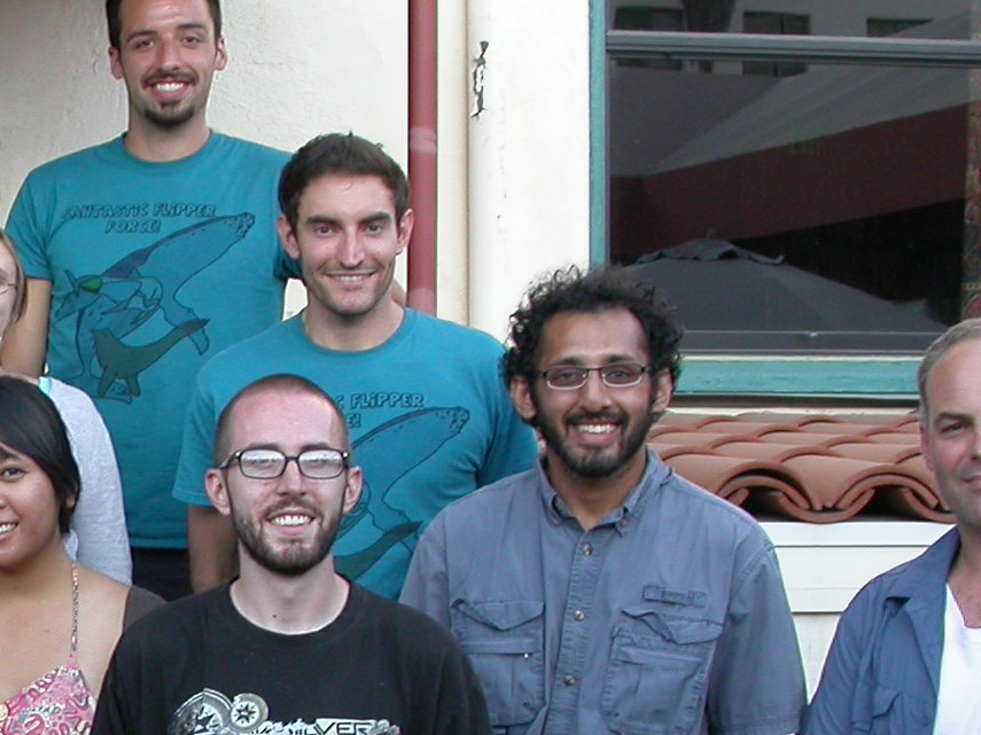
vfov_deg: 14.5
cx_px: -148
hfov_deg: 18.6
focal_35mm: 101
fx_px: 2862
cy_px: 631
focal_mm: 7.85
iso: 100
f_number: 3.7
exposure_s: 1/89
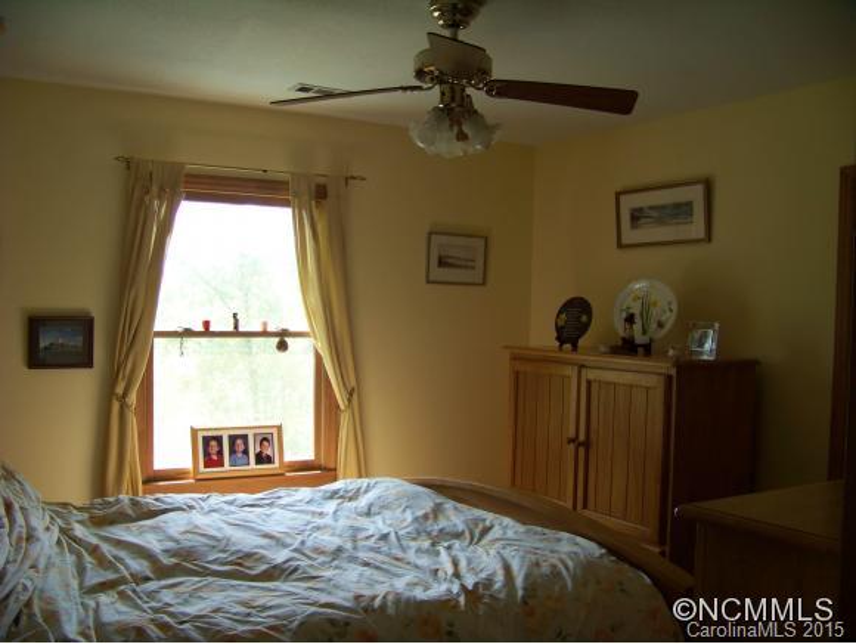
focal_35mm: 36
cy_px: 322
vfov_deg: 39.7
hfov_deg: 51.3
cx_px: 428
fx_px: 891
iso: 67
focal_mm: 5.85
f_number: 2.8
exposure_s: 1/50
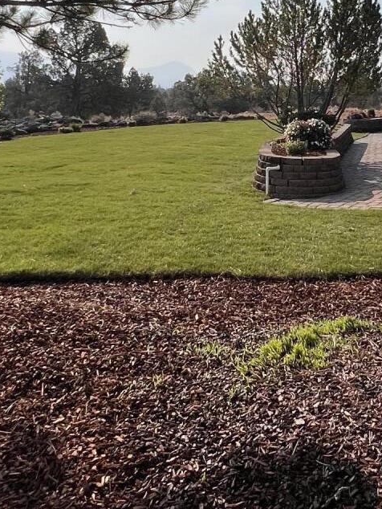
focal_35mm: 41
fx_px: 603
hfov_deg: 34.5
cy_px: 83
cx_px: 284
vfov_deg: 43.1
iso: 32
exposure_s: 1/2273
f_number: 1.8
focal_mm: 1.57
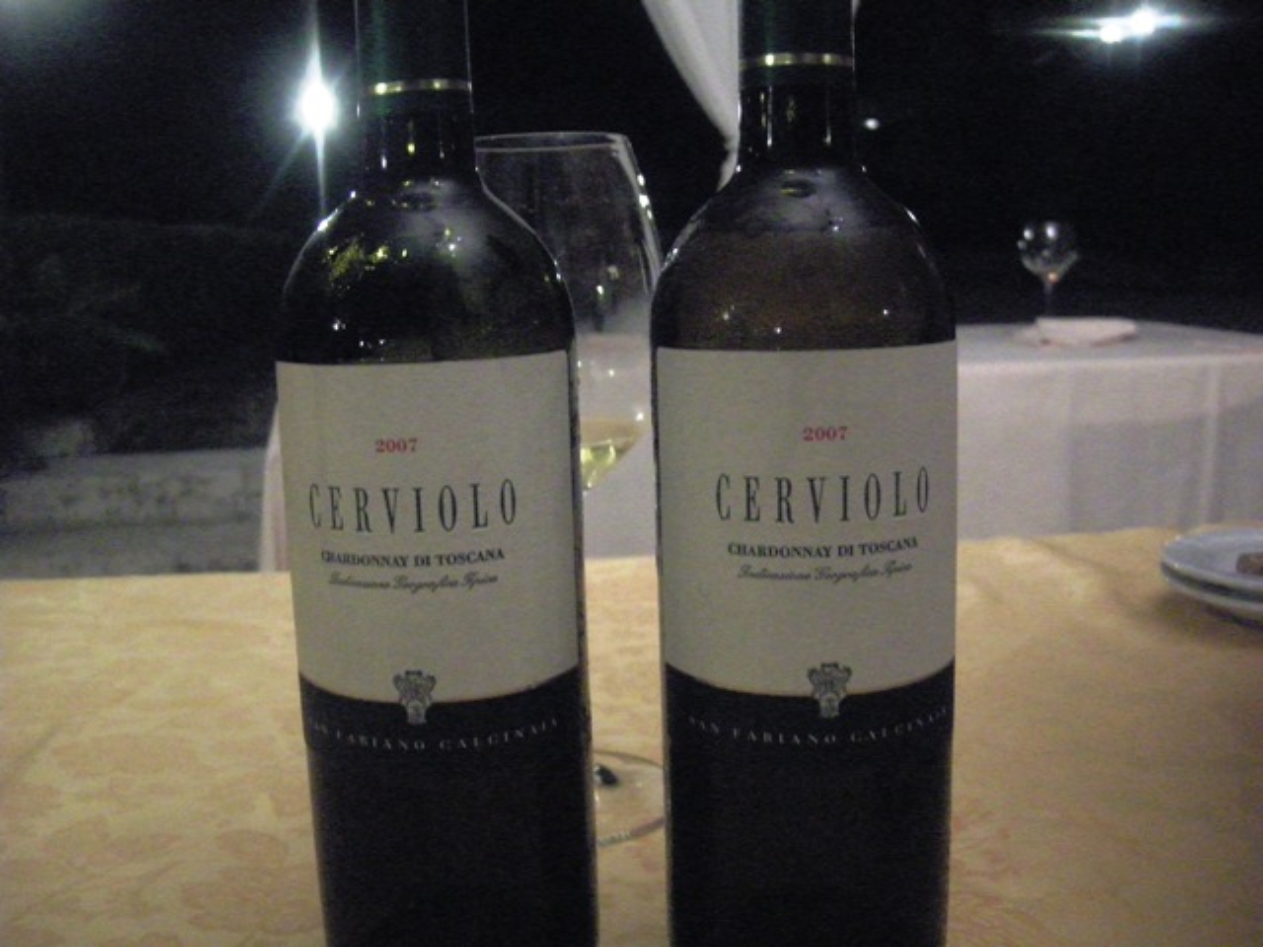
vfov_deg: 39.7
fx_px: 1313
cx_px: 632
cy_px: 474
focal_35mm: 36
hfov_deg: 51.4
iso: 1600
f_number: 2.7
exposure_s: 1/30
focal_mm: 7.5
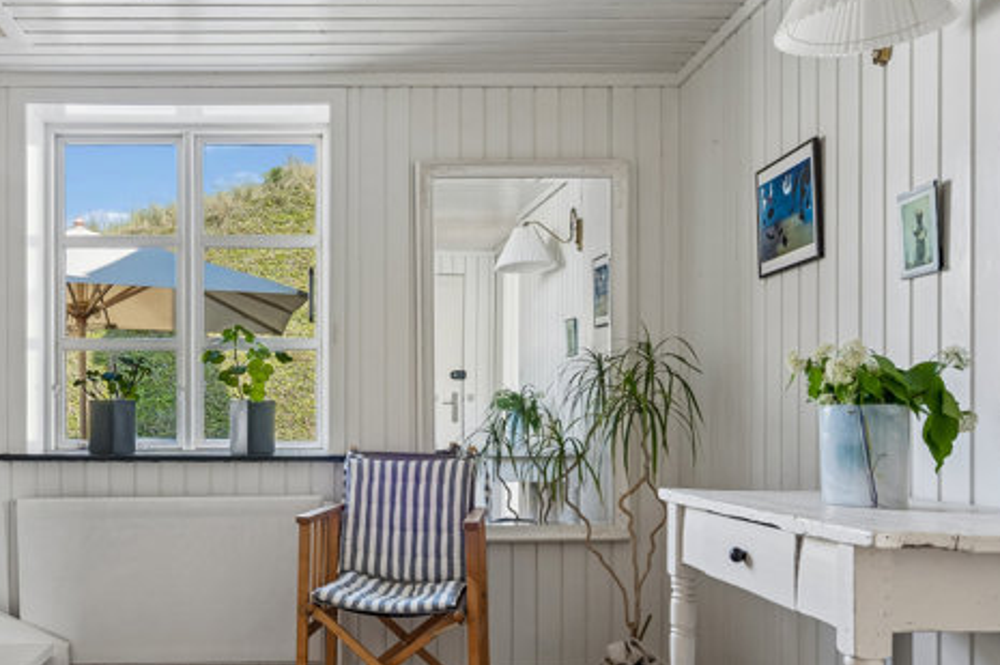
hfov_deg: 59.1
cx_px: 344
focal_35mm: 31
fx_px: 860
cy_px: 404
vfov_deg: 42.0
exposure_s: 1/160
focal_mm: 18
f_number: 5.6
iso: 400
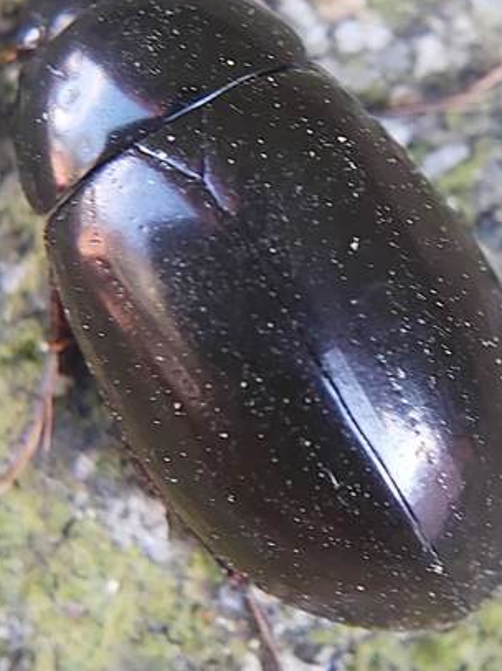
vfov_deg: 45.6
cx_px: 122
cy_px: 274
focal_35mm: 41
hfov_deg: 34.3
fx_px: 794
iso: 160
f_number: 1.7
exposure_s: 1/50
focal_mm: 3.92
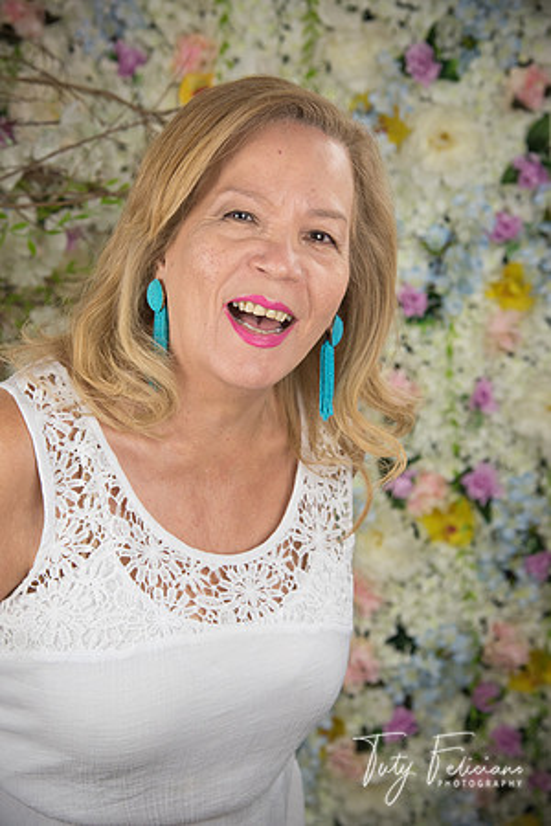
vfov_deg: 32.4
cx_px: 276
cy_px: 413
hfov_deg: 21.9
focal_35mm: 62
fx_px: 1423
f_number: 5
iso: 1250
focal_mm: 62
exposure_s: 1/125
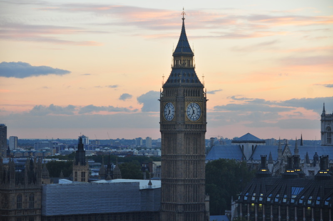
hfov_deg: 14.4
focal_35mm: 142
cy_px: 110
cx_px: 166
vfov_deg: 9.6
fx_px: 1316
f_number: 5.3
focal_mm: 95
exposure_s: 1/30
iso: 280
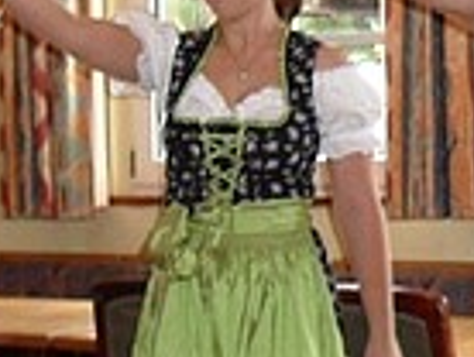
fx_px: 2085
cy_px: 100
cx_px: 429
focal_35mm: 152
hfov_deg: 12.9
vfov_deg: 9.8
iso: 200
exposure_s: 1/45
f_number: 3.2
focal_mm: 6.3
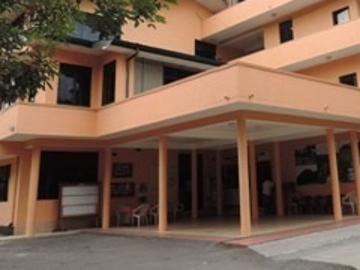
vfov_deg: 35.2
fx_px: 416
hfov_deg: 45.4
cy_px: 69
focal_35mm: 40
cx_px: 262
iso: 80
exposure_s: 1/400
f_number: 3
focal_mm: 4.3
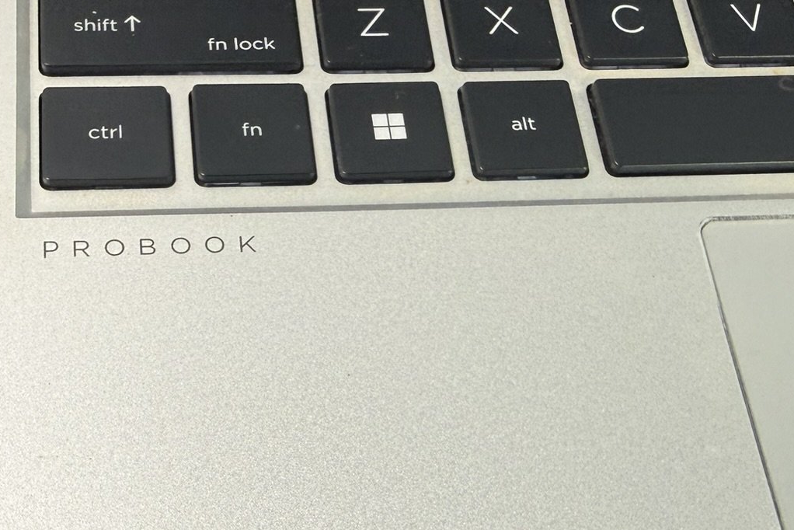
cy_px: 460
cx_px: 355
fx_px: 1103
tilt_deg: -64.2
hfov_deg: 39.5
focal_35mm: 50
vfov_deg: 26.3
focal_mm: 2.22
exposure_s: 1/100
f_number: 2.2
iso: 64
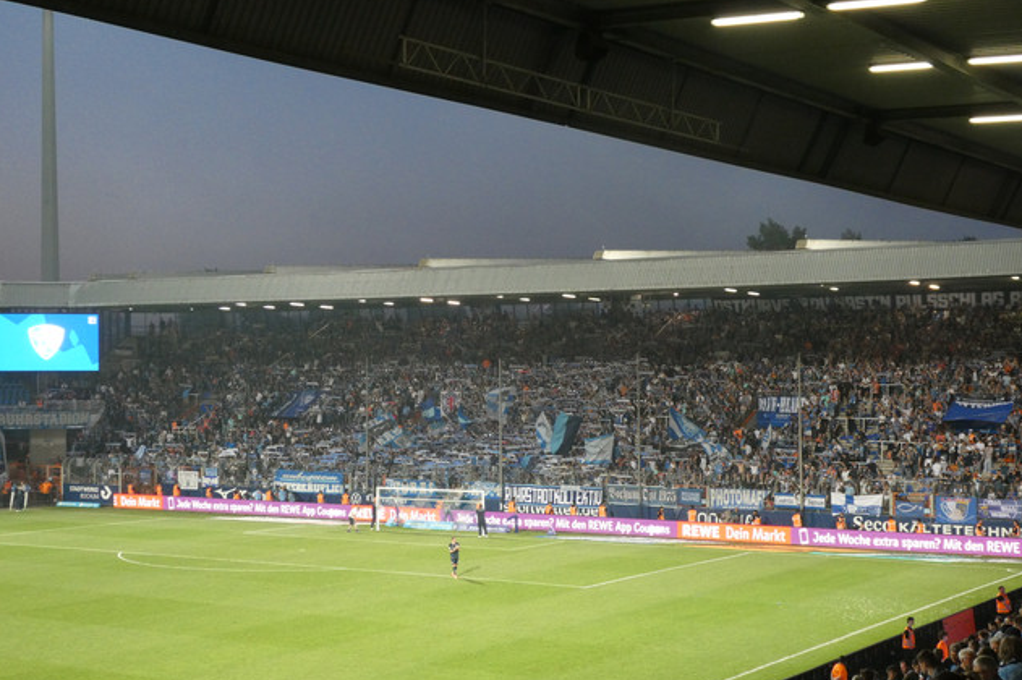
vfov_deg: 23.7
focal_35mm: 57
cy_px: 377
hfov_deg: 35.1
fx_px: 1617
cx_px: 515
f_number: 4.1
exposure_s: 1/80
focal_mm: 9.6
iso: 500
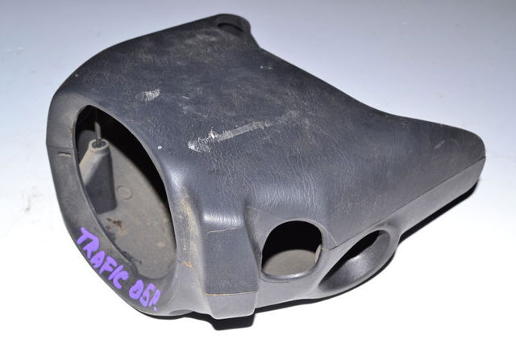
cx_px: 258
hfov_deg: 41.1
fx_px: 688
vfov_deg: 28.0
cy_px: 172
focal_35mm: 48
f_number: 9
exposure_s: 1/200
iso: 200
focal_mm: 32
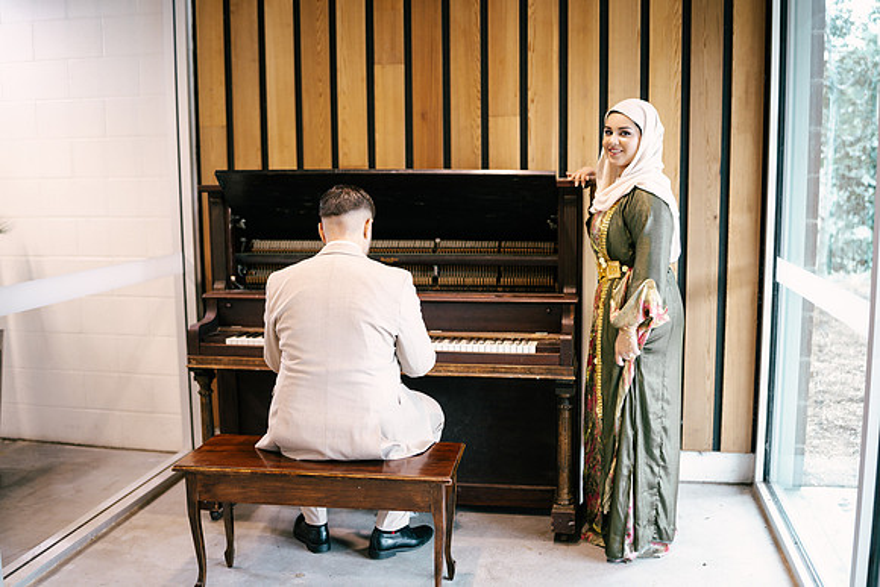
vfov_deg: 37.9
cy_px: 294
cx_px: 440
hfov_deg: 54.4
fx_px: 856
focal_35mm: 35
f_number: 1.2
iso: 200
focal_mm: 35
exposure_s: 1/125
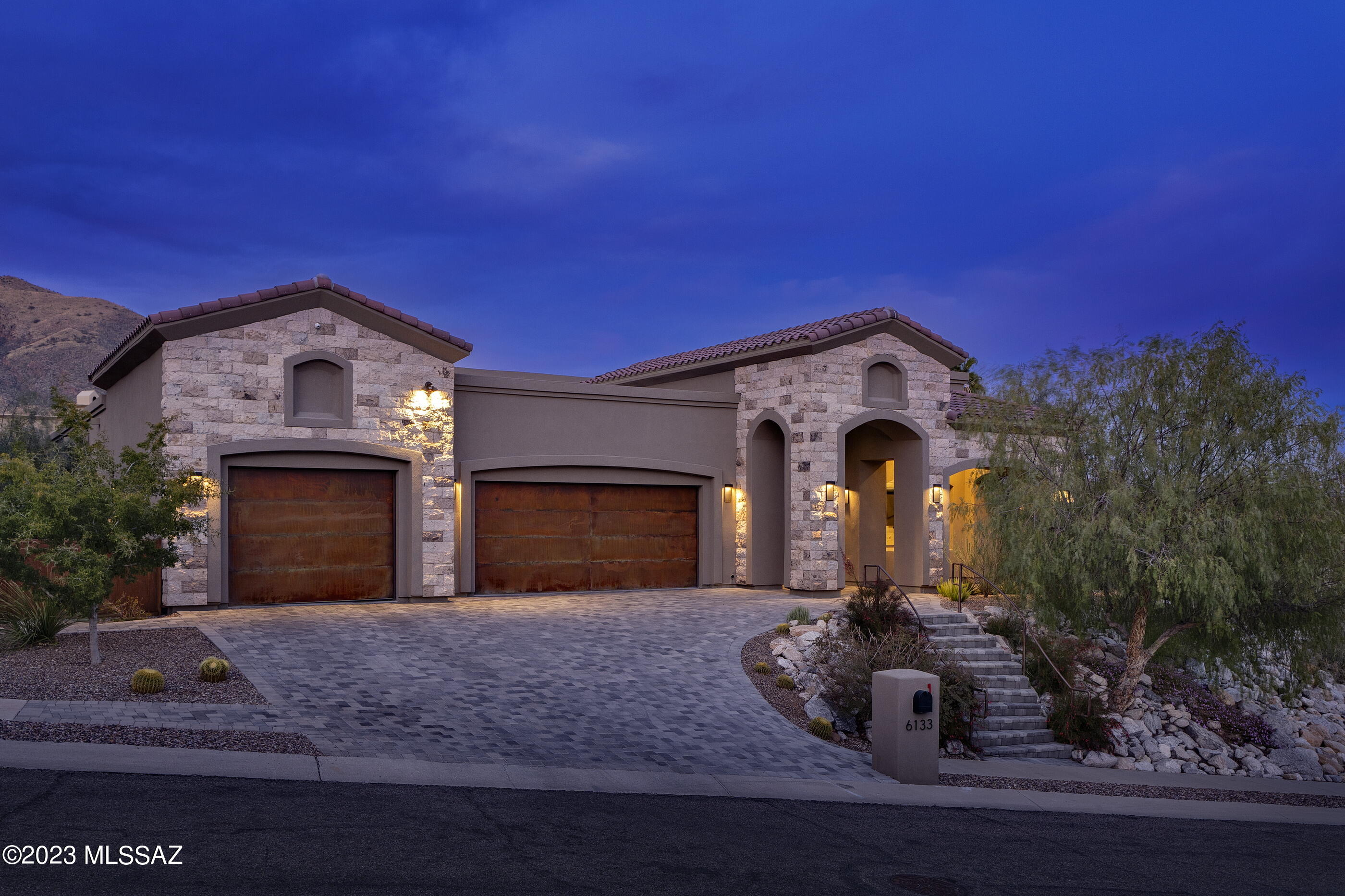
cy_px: 448
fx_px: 896
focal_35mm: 24
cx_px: 672
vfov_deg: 53.1
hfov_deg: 73.8
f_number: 5.6
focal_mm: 24
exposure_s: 1/1.25
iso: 200
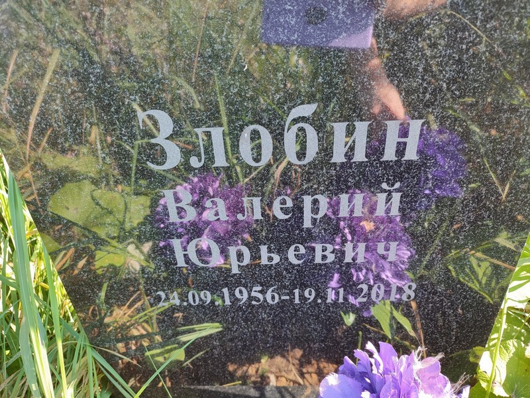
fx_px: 383
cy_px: 199
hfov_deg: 69.4
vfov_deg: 54.9
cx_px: 265
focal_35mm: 25
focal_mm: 6.04
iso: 72
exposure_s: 1/100
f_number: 1.9
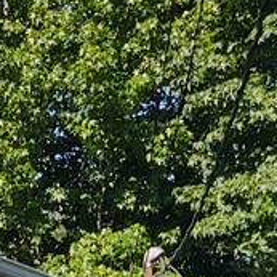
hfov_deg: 7.2
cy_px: 410
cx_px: -697
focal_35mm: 199
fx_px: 1802
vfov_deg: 8.6
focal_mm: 4.75
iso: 100
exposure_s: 1/4140
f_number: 1.7
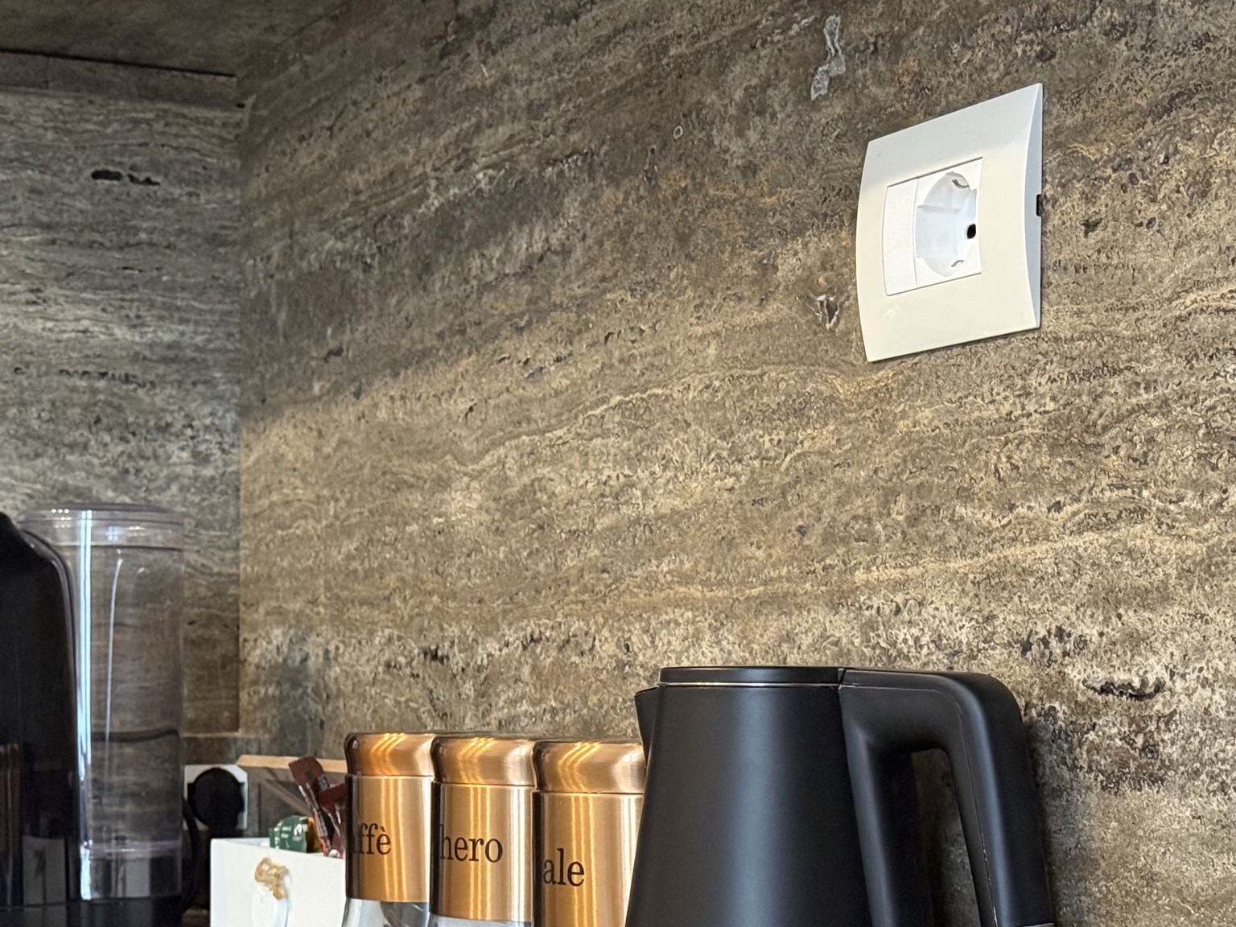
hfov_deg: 25.9
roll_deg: +0.3
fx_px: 2678
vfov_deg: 19.5
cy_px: 654
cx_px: 470
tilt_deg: -0.4
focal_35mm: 75
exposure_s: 1/25
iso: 500
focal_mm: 6.76
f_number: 1.78
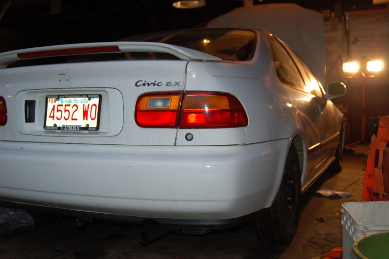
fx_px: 453
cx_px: 194
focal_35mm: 42
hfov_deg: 46.4
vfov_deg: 31.8
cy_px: 130
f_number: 3.3
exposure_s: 1/60
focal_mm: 28
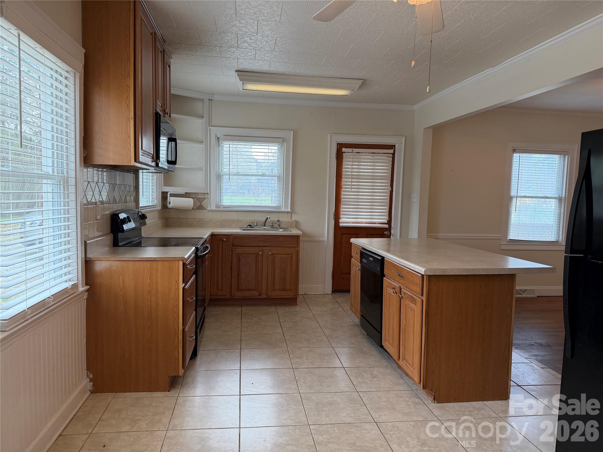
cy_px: 226
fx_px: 418
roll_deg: -1.8
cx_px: 302
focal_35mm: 24
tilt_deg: -4.5
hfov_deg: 71.6
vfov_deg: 56.8
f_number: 1.78
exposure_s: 1/232
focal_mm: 6.76
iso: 200
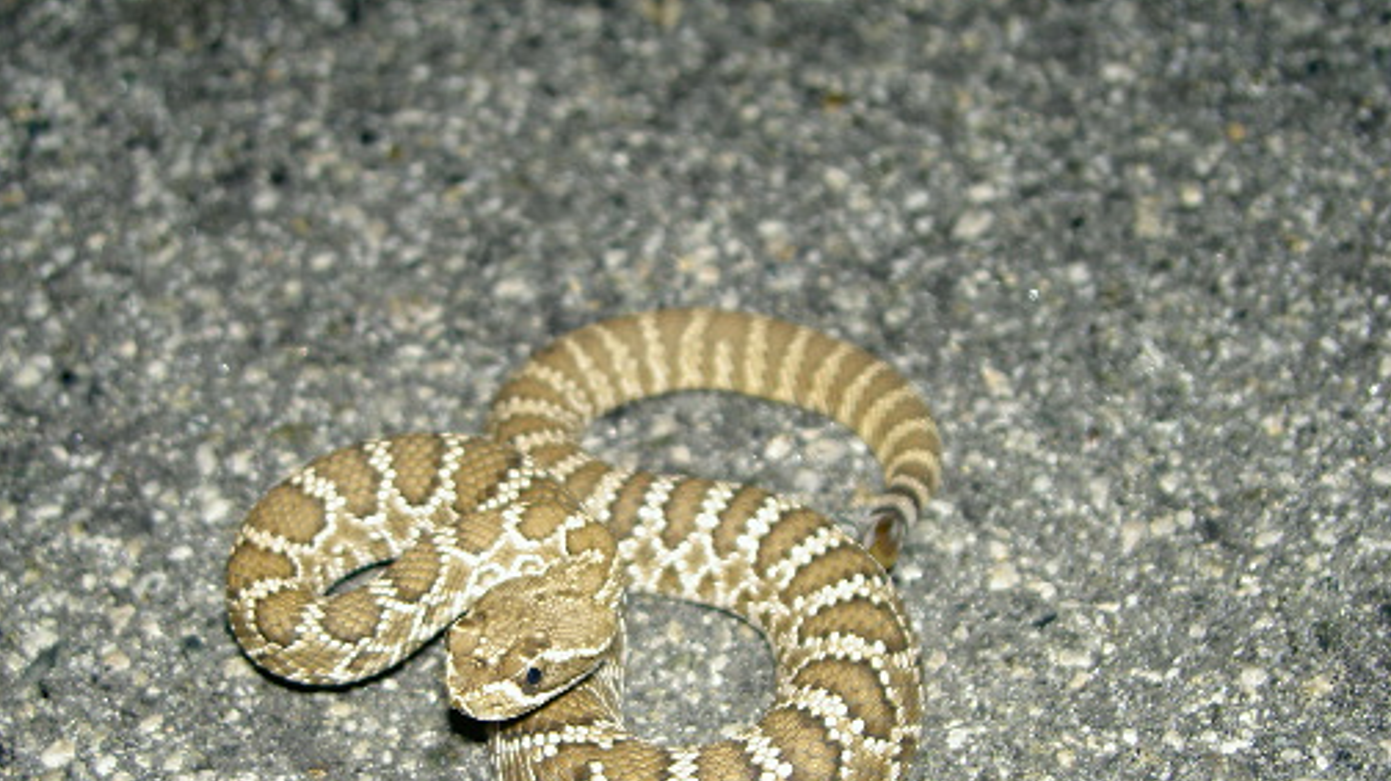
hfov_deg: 38.4
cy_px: 643
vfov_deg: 21.9
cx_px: 599
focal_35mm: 54
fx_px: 1991
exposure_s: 1/60
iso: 100
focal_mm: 8
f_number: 2.8
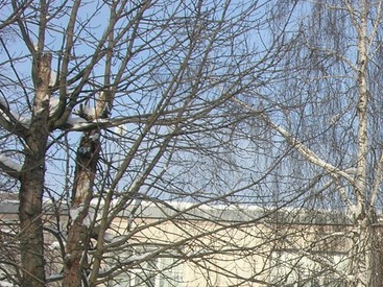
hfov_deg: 17.3
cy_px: 387
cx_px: 511
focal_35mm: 106
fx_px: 1172
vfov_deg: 13.4
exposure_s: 1/490
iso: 64
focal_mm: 7.8
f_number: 4.8
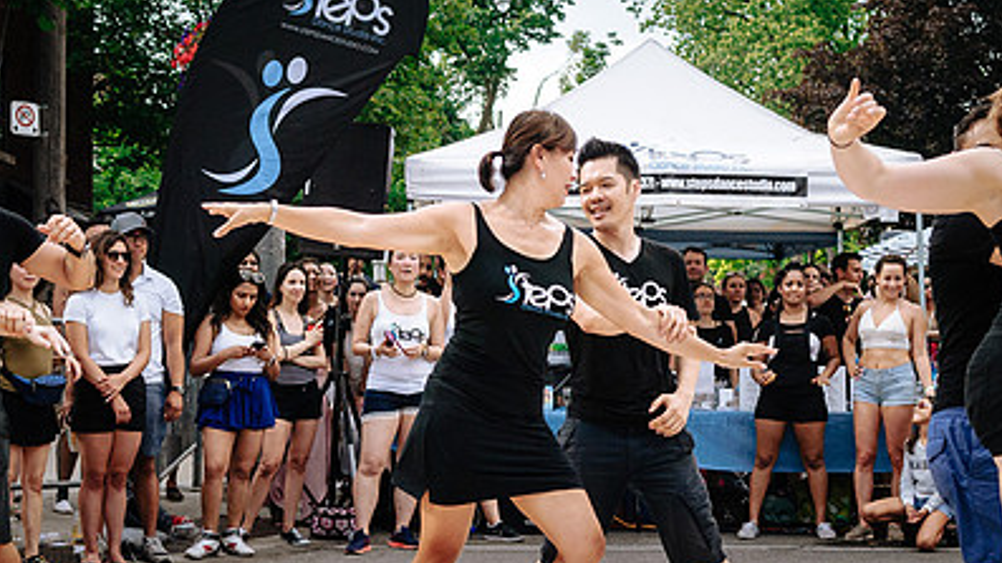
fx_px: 1886
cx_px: 510
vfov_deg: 16.9
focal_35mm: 71
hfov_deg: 29.8
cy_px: 443
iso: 100
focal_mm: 31
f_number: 4
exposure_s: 1/1250
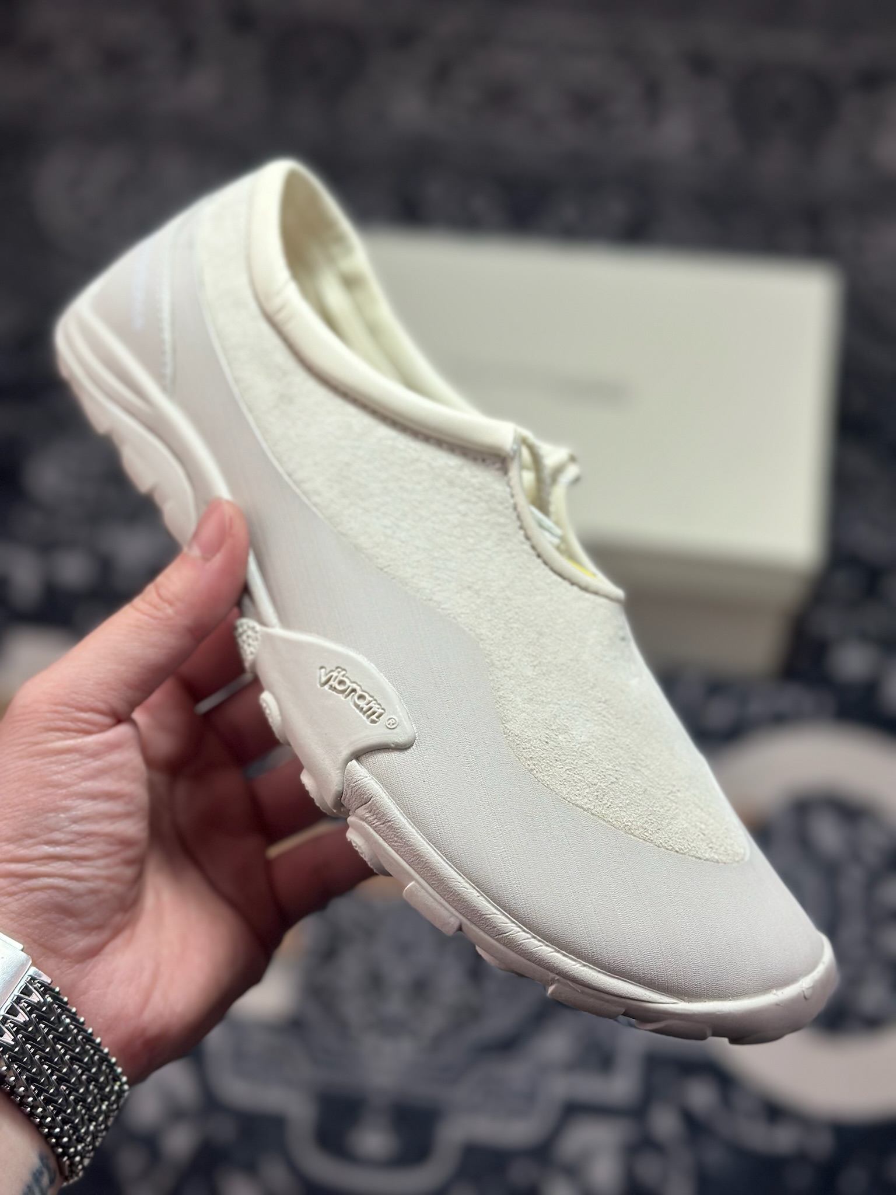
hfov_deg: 30.3
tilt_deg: -54.9
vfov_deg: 39.7
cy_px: 598
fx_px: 1657
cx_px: 448
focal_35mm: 48
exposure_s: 1/1667
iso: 80
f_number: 1.78
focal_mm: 6.86
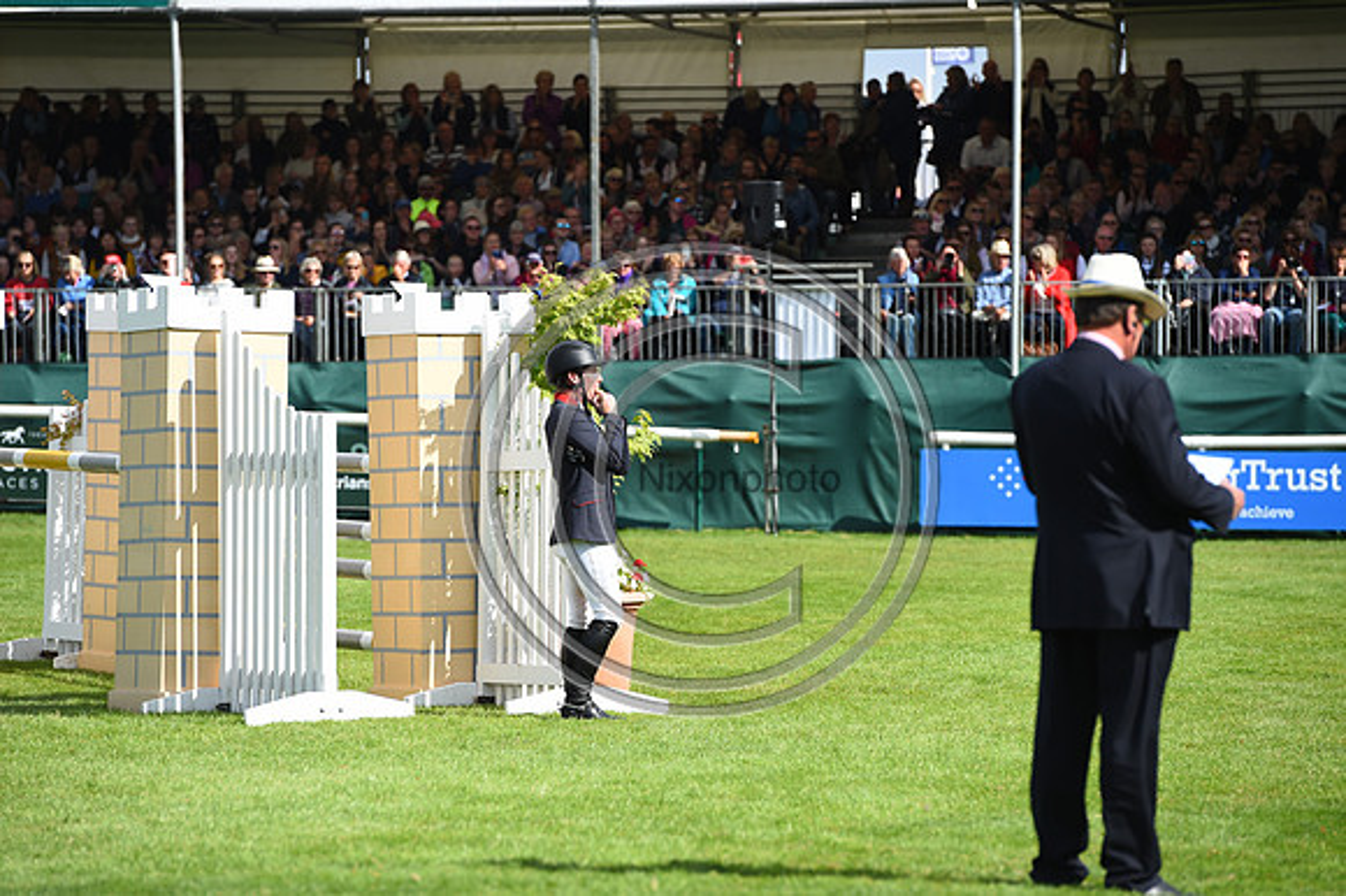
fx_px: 7473
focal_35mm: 200
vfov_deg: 6.9
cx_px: 673
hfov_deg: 10.3
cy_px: 448
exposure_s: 1/1600
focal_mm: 200
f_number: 5.6
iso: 320
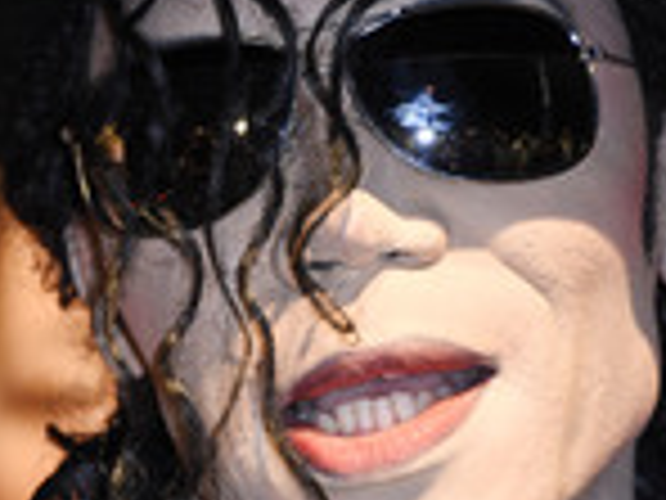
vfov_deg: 1.7
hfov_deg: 2.3
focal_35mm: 877
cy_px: 248
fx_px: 16873
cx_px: 171
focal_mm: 300
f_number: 5.6
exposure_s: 1/60
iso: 3200
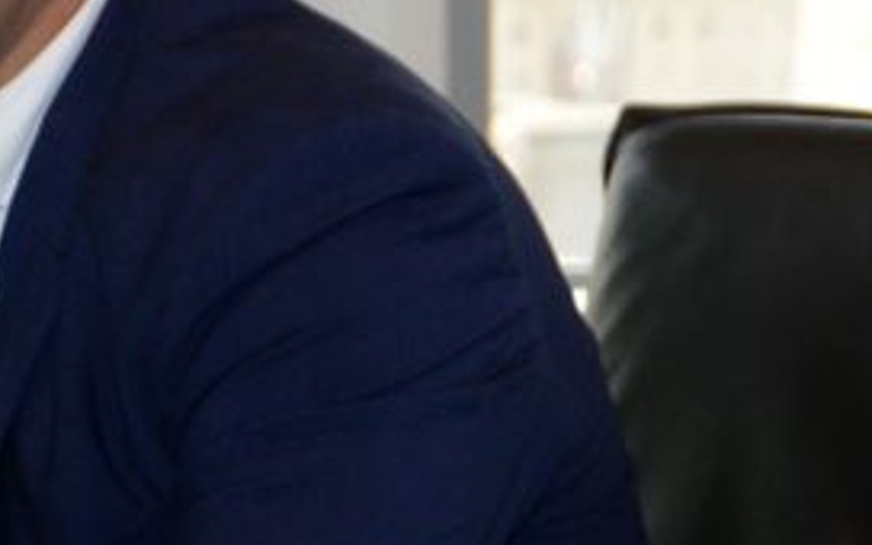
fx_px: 7082
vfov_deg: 4.4
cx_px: 741
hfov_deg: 7.0
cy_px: 460
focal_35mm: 298
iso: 640
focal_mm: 38
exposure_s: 1/250
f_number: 5
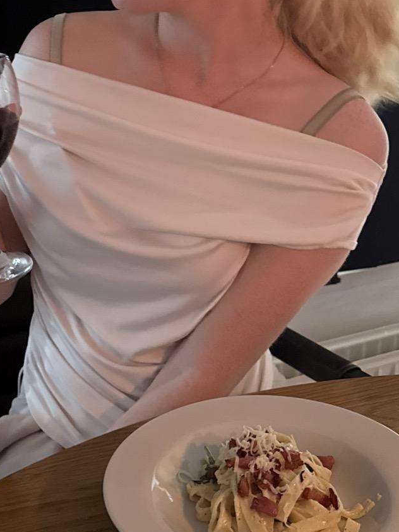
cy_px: 60
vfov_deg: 32.2
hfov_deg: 25.5
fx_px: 876
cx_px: 127
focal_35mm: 57
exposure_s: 1/30
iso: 1000
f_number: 1.78
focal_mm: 6.76
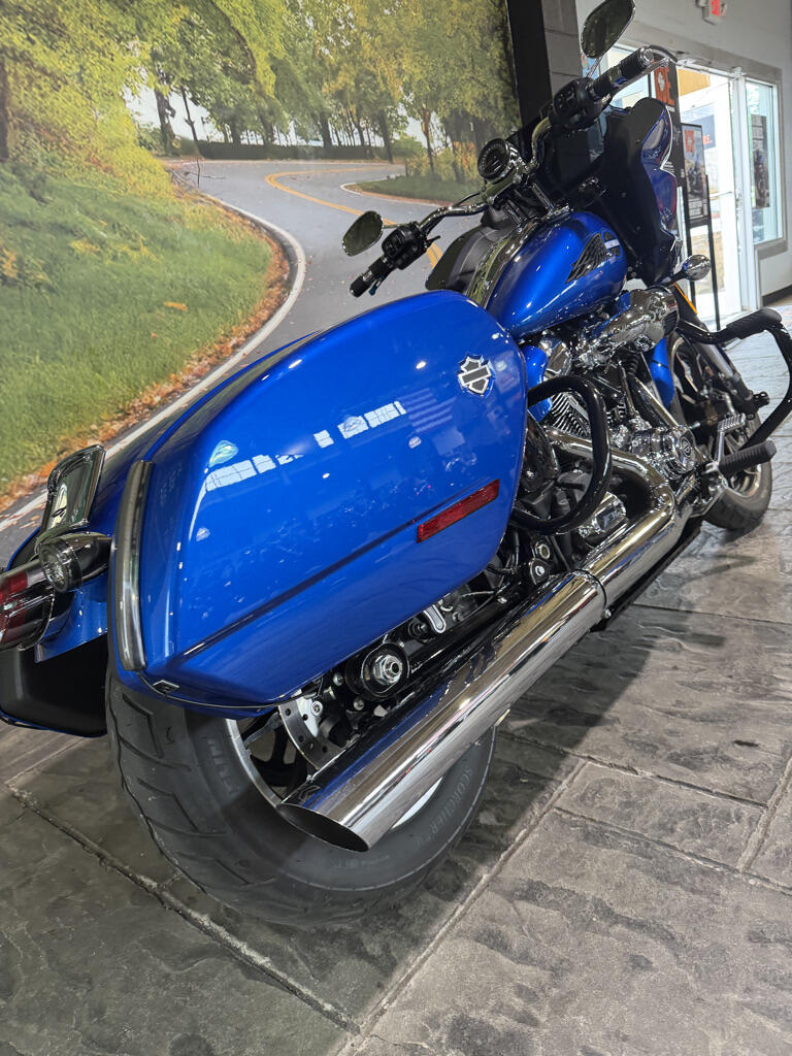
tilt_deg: -17.5
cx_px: 396
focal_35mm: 24
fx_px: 732
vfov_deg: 71.6
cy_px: 528
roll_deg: +15.0
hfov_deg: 56.8
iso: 200
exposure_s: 1/60
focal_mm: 6.76
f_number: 1.78
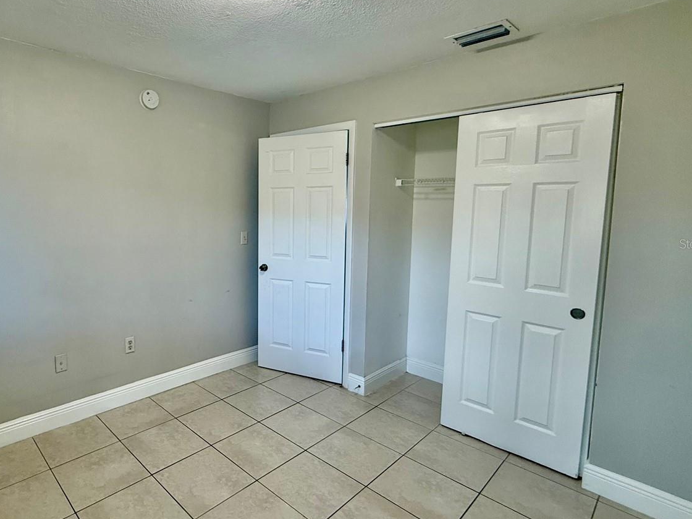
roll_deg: -0.5
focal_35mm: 20
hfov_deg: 79.6
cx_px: 243
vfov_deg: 65.9
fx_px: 400
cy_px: 243
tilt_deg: -4.1
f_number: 2.2
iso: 200
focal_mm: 2.22
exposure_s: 1/120
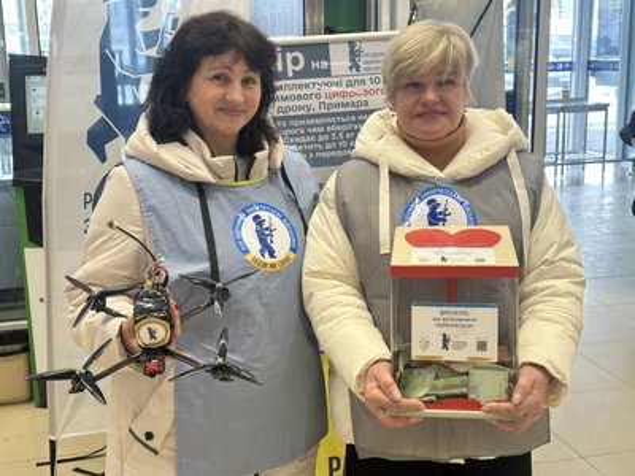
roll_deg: +0.9
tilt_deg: -12.8
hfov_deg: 39.7
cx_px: 318
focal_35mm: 48
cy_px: 238
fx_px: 881
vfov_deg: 30.3
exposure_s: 1/50
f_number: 1.78
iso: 100
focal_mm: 6.86
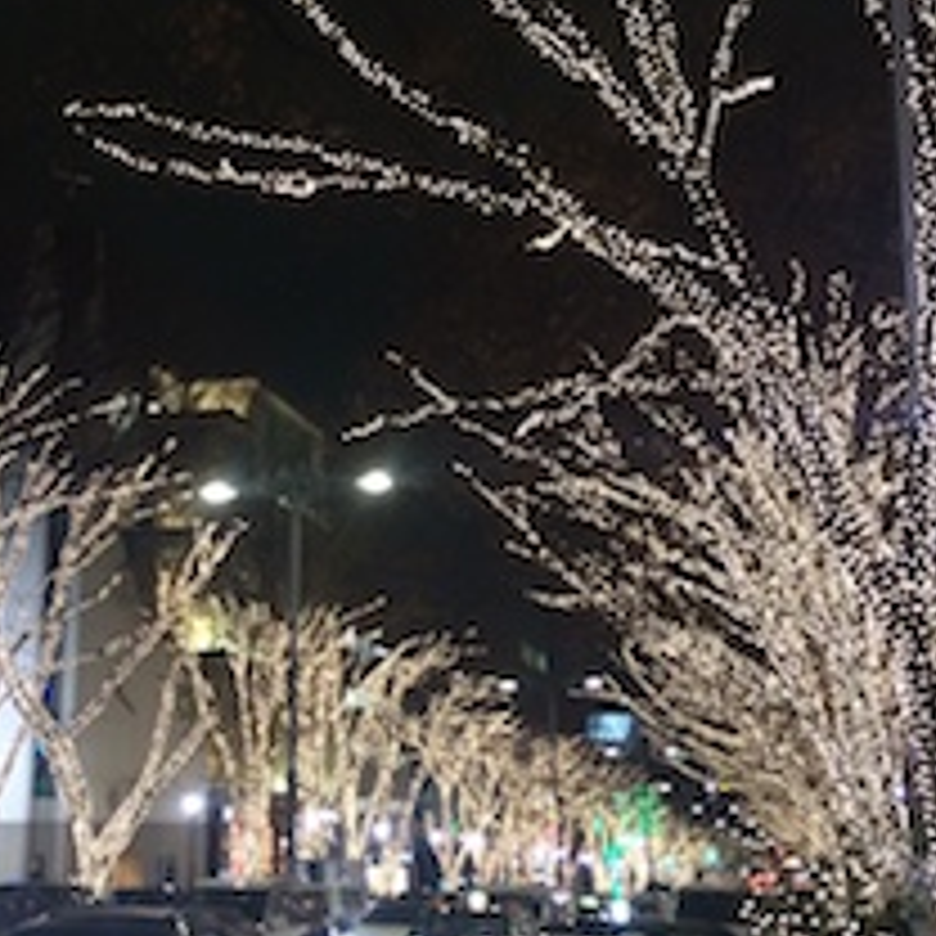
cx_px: 351
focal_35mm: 51
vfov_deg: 33.2
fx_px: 1560
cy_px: 324
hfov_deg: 33.2
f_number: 2.2
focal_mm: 4.12
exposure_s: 1/24
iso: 320
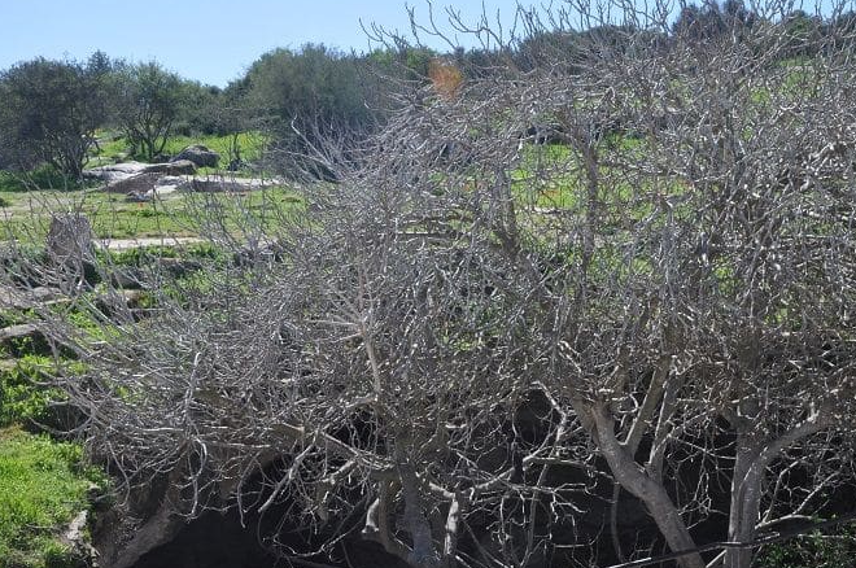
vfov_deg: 26.6
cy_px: 414
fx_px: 1187
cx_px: 558
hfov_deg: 39.3
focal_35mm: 50
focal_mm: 22
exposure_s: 1/125
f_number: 11
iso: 200
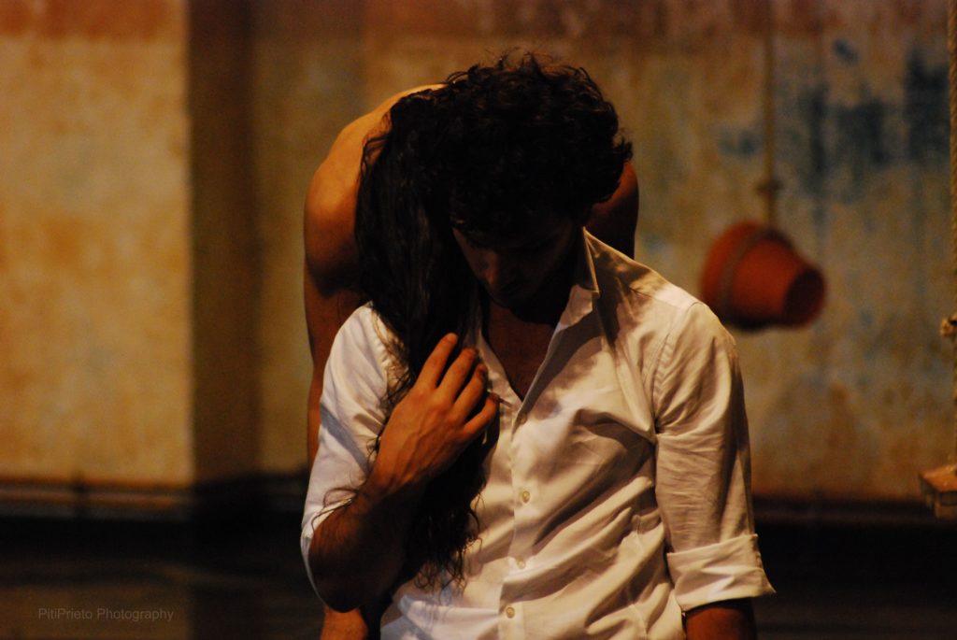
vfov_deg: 4.8
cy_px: 320
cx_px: 478
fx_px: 7584
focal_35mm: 285
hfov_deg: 7.2
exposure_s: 1/60
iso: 1600
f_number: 4.8
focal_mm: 190
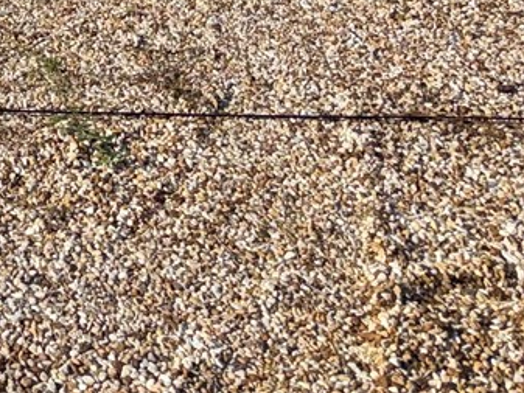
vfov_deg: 11.3
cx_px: -390
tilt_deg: -7.1
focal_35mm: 114
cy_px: -474
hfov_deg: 15.2
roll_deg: -1.9
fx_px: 1726
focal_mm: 6.76
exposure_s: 1/11905
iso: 50
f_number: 1.78
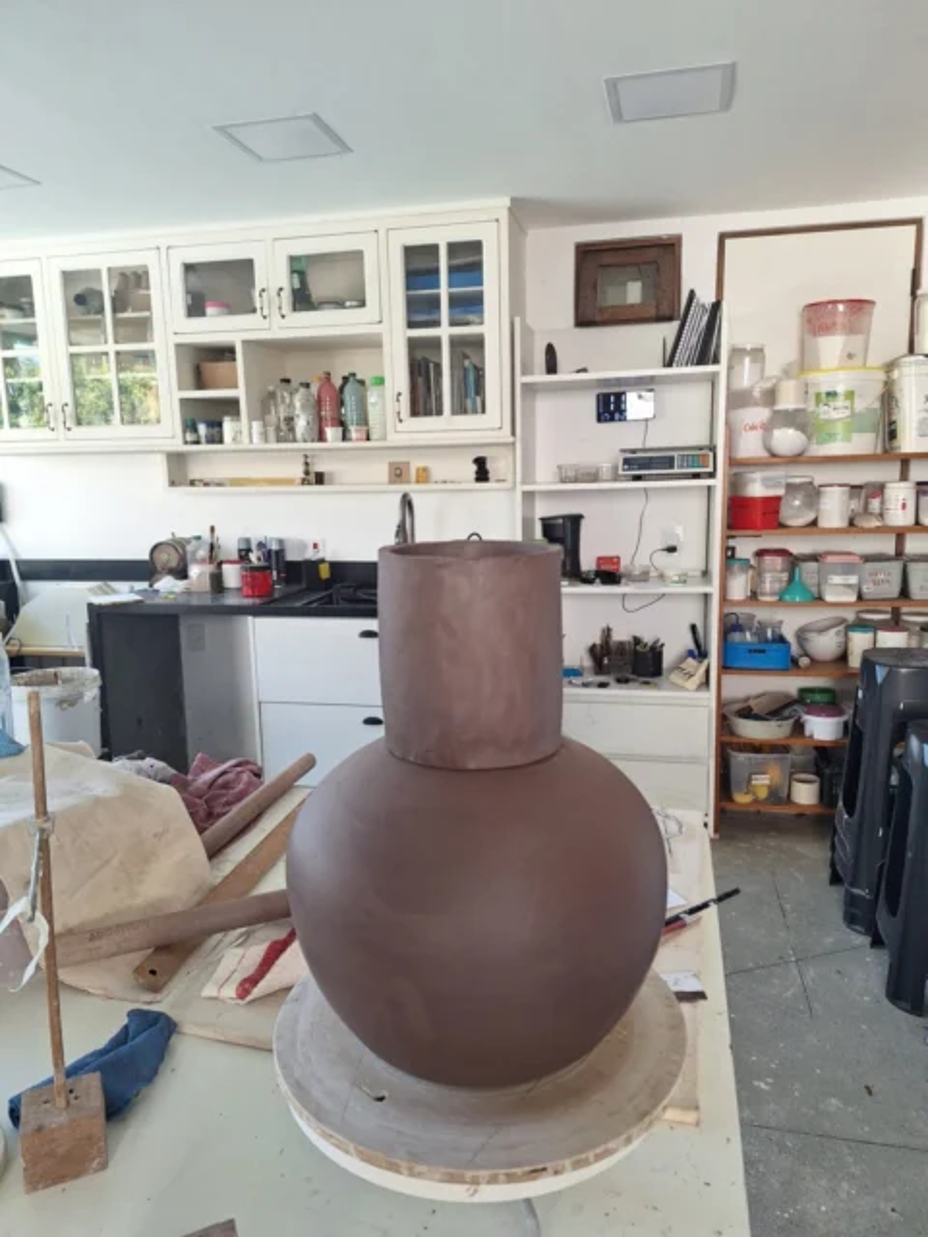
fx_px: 822
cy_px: 618
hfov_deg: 58.9
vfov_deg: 73.9
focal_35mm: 23
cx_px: 464
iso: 50
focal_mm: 5.54
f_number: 1.8
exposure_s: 1/60
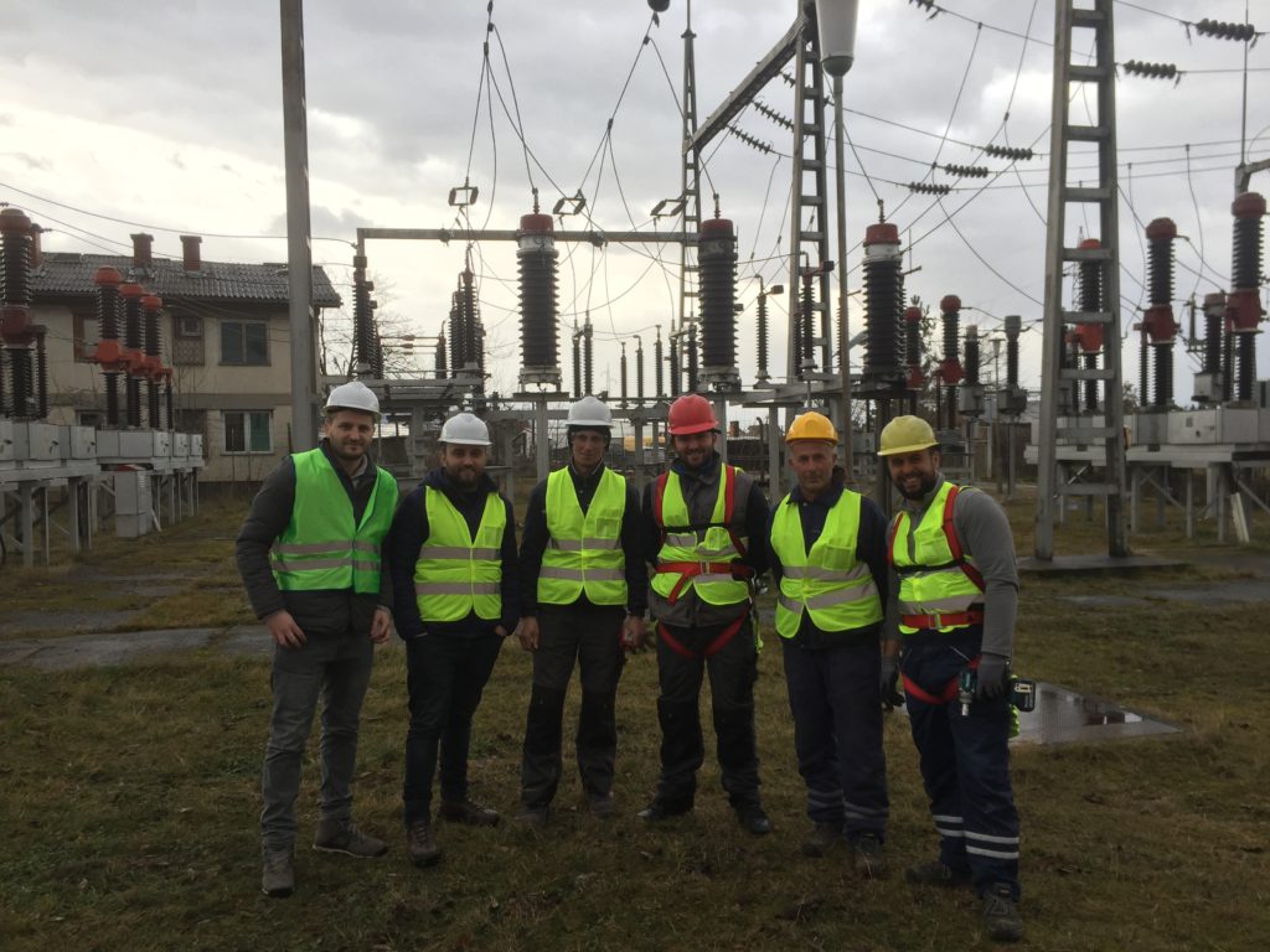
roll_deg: +0.7
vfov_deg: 48.2
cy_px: 476
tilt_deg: -2.0
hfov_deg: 61.7
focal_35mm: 29
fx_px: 1064
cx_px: 635
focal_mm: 4.15
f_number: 2.2
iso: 32
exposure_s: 1/476
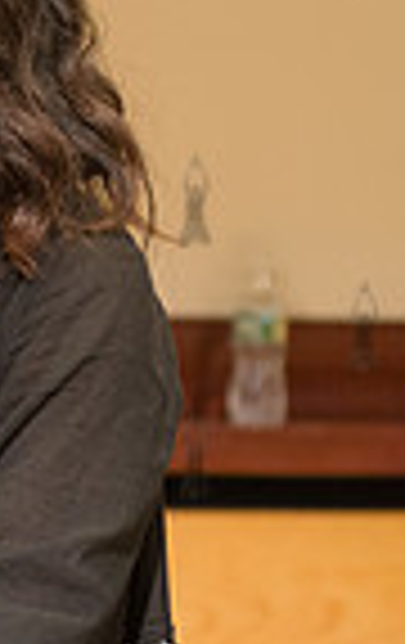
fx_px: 4498
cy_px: 329
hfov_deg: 5.1
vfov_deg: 8.2
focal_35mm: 256
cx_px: -144
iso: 2500
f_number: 4
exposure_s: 1/160
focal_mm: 80
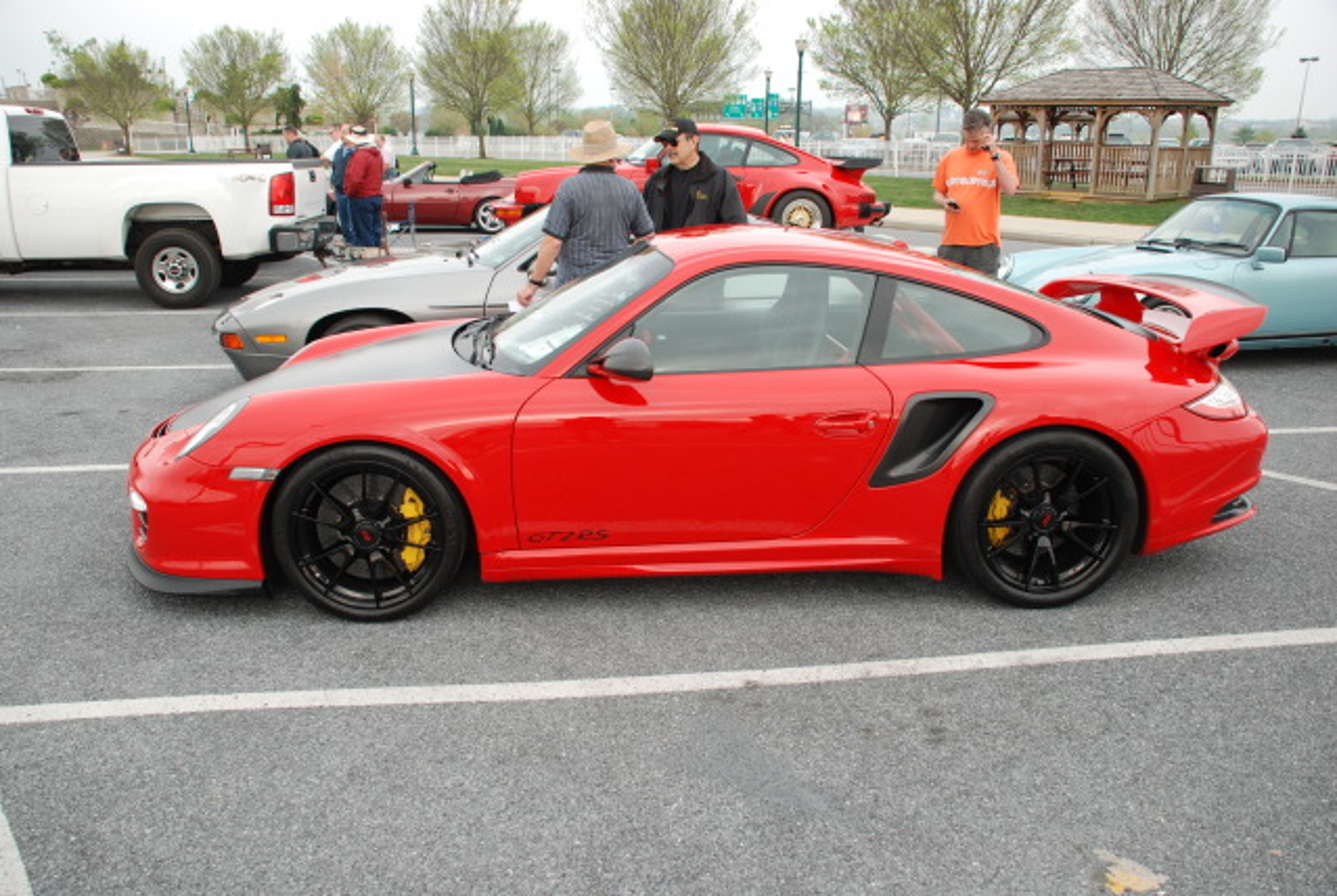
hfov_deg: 61.9
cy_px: 448
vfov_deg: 43.7
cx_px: 668
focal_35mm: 30
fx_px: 1116
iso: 100
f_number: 5
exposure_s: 1/100
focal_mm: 20
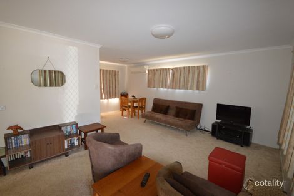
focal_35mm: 15
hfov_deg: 100.4
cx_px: 147
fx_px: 122
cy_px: 98
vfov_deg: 77.3
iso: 1600
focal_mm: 10
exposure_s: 1/60
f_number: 4
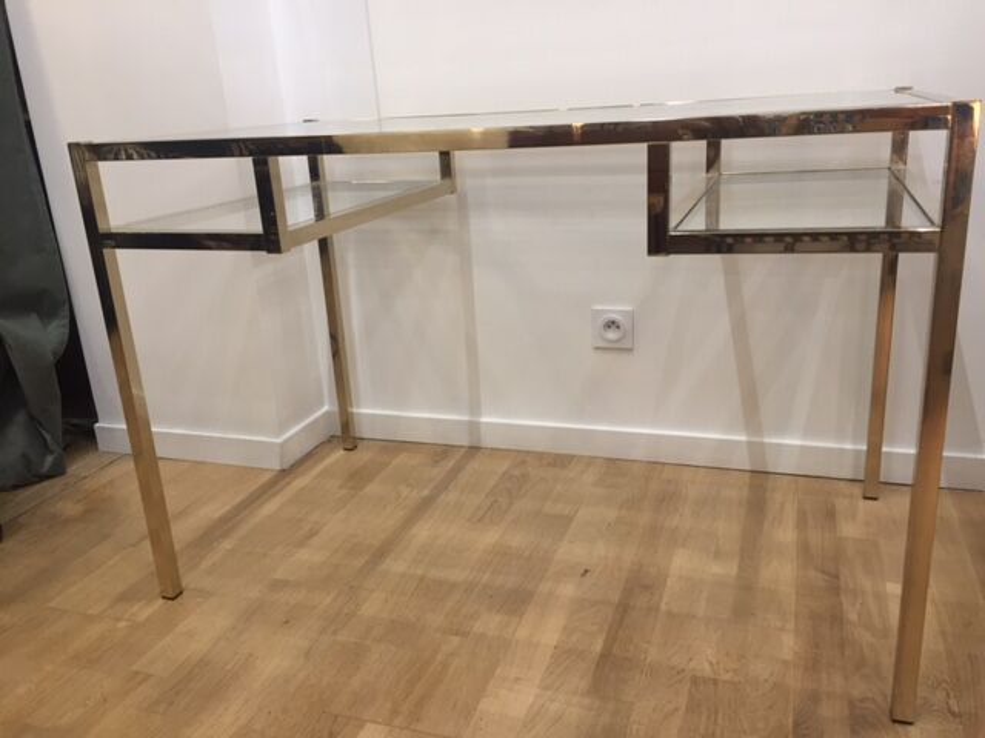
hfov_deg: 61.7
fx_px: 825
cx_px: 492
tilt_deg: -18.3
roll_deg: +2.7
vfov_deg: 48.2
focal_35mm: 29
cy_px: 369
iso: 100
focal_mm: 4.15
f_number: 2.2
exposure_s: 1/33
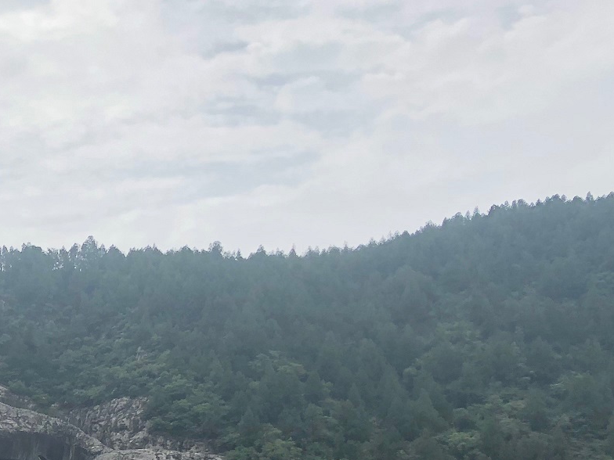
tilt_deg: +5.9
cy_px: 535
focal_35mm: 72
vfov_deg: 19.4
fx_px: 1277
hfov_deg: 25.3
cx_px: -41
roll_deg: -0.5
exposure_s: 1/3436
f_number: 1.8
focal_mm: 3.99
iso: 20
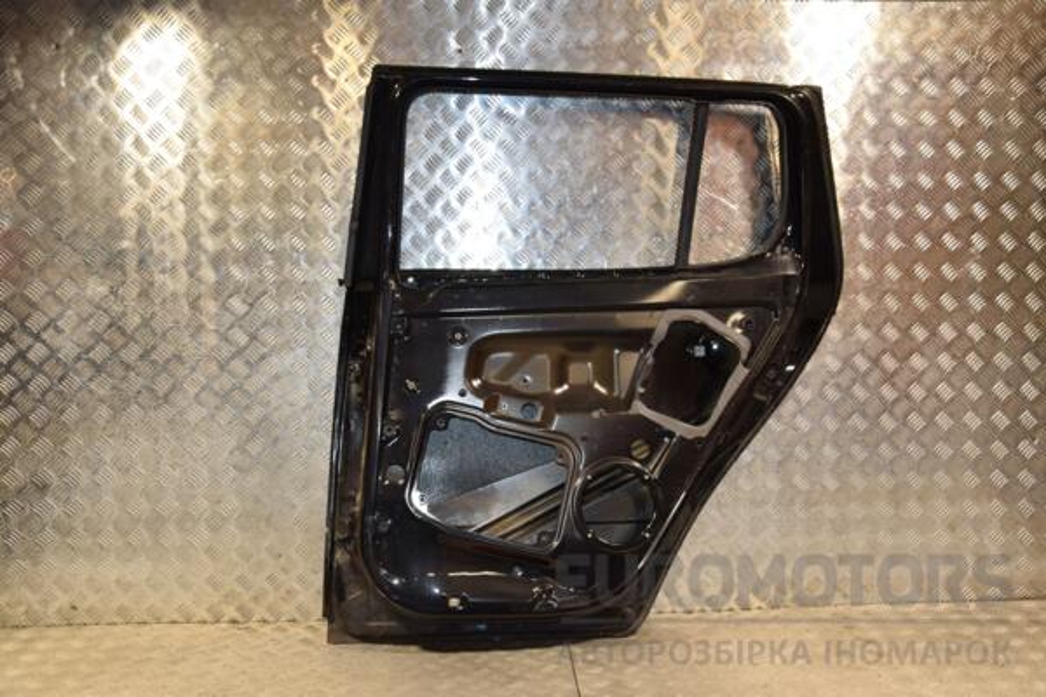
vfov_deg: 36.9
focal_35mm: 36
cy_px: 348
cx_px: 523
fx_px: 1046
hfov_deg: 53.1
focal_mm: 24
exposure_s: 1/200
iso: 800
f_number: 5
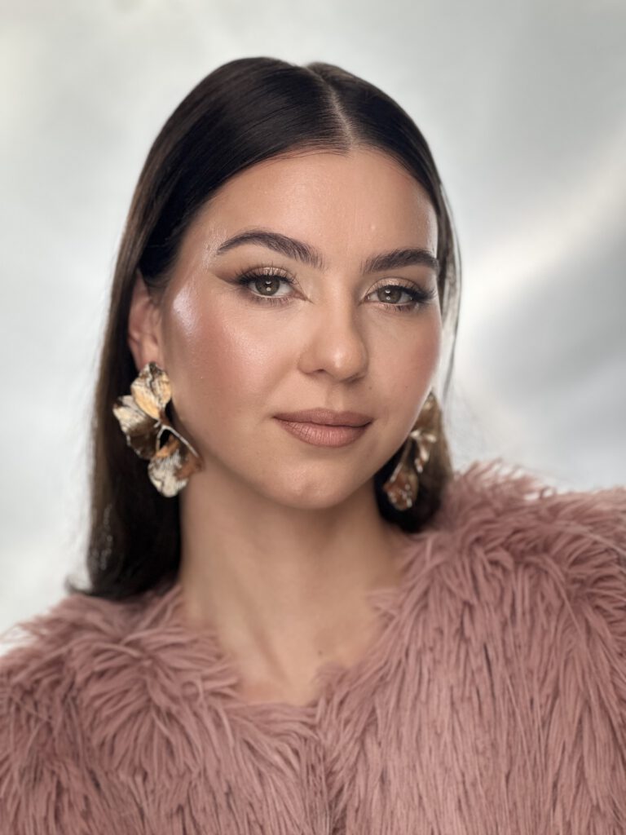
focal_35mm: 77
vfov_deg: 25.3
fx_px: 1857
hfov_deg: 19.1
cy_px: 418
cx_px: 313
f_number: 2.8
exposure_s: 1/332
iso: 32
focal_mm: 9
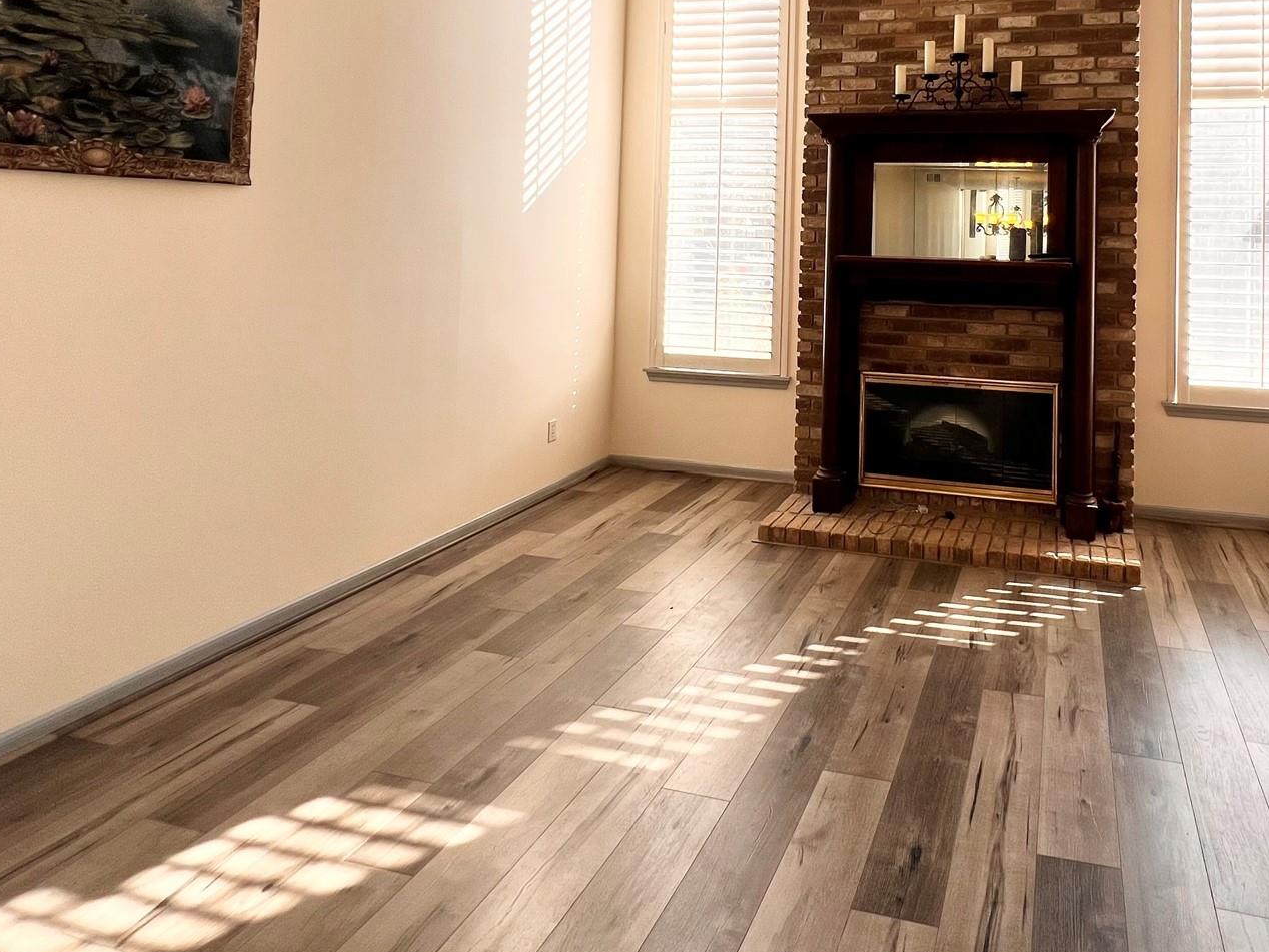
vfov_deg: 59.3
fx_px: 770
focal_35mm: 21
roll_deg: -1.5
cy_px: 214
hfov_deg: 75.8
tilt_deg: +1.6
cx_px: 873
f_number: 1.8
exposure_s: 1/267
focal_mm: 1.57
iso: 32
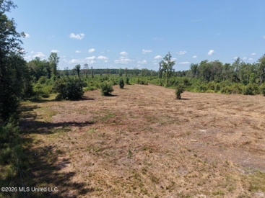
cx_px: 132
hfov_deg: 71.6
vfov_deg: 56.8
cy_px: 99
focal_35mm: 24
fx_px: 184
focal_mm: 8.67
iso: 230
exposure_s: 1/4000
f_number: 1.8
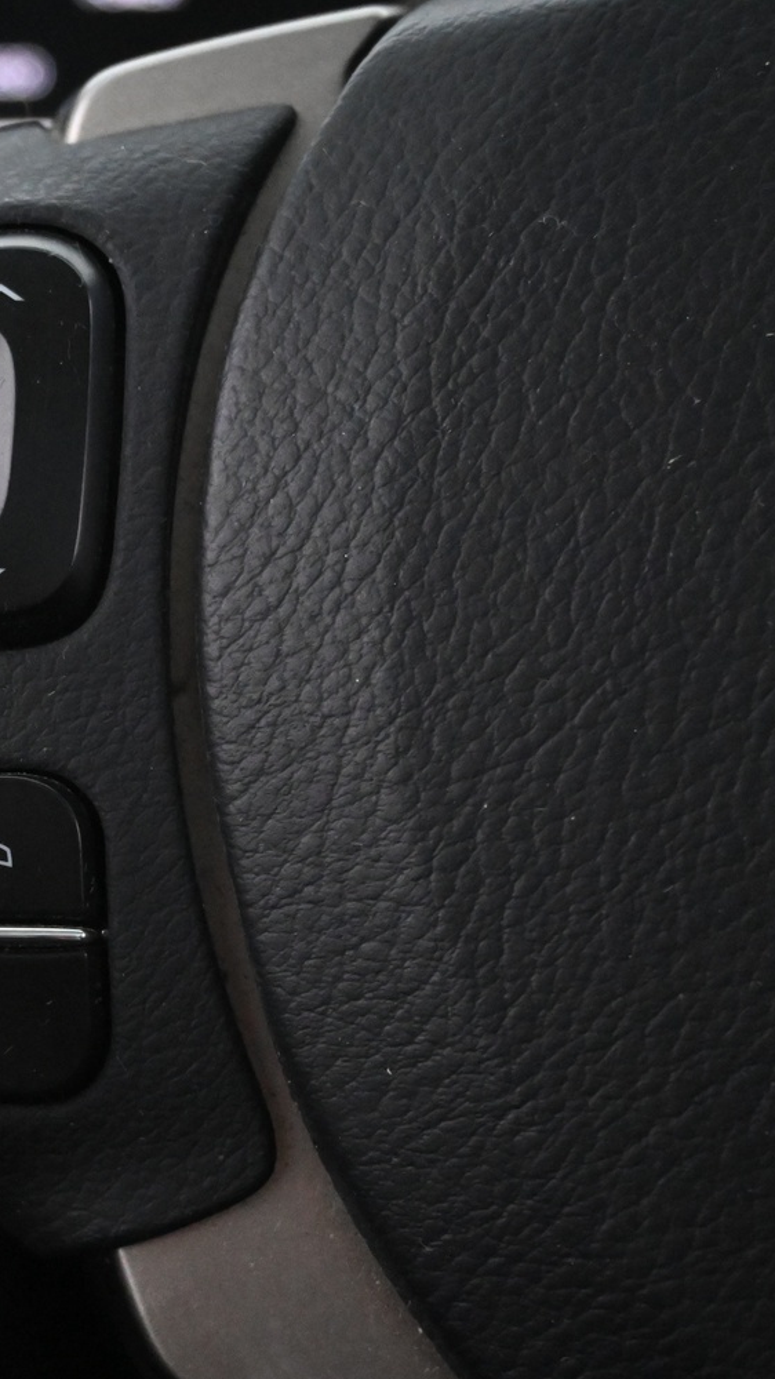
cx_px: -128
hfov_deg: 15.8
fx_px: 2700
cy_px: 743
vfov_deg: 28.6
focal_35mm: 74
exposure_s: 1/50
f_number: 4.8
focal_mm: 29
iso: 5600
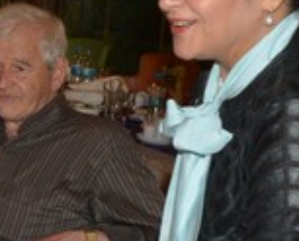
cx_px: -174
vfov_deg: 10.1
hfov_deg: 11.8
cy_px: 150
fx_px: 1365
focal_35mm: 154
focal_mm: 28
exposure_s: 1/60
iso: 1600
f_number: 8
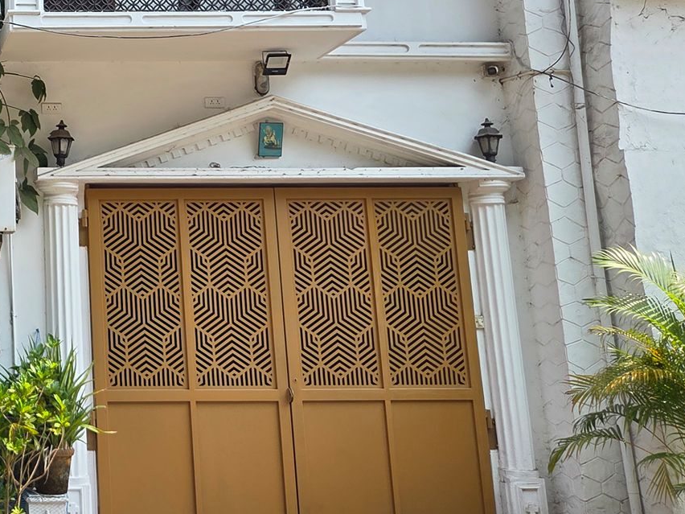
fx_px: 1069
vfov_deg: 26.6
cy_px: 114
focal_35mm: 54
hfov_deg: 31.3
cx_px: -82
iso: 80
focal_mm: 5.4
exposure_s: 1/1212
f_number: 1.8
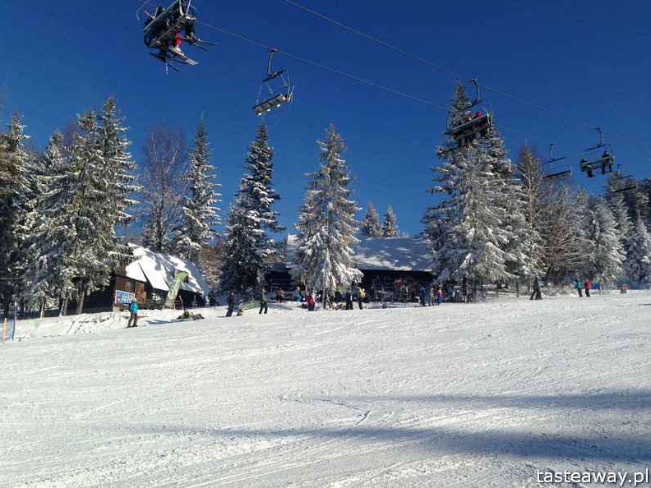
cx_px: 321
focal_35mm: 34
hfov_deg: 54.0
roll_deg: -2.5
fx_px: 639
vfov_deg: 41.8
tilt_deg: +14.3
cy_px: 238
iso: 50
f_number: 2.4
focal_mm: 4.12
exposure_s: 1/2358
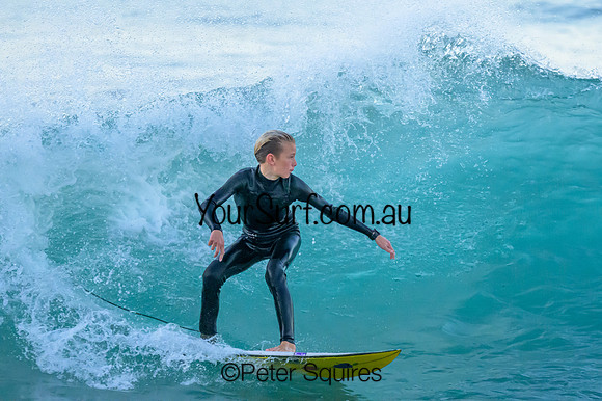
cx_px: 301
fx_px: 20054
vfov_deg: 1.1
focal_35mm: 1200
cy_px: 200
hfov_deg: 1.7
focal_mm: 800
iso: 5600
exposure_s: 1/1250
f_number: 6.3
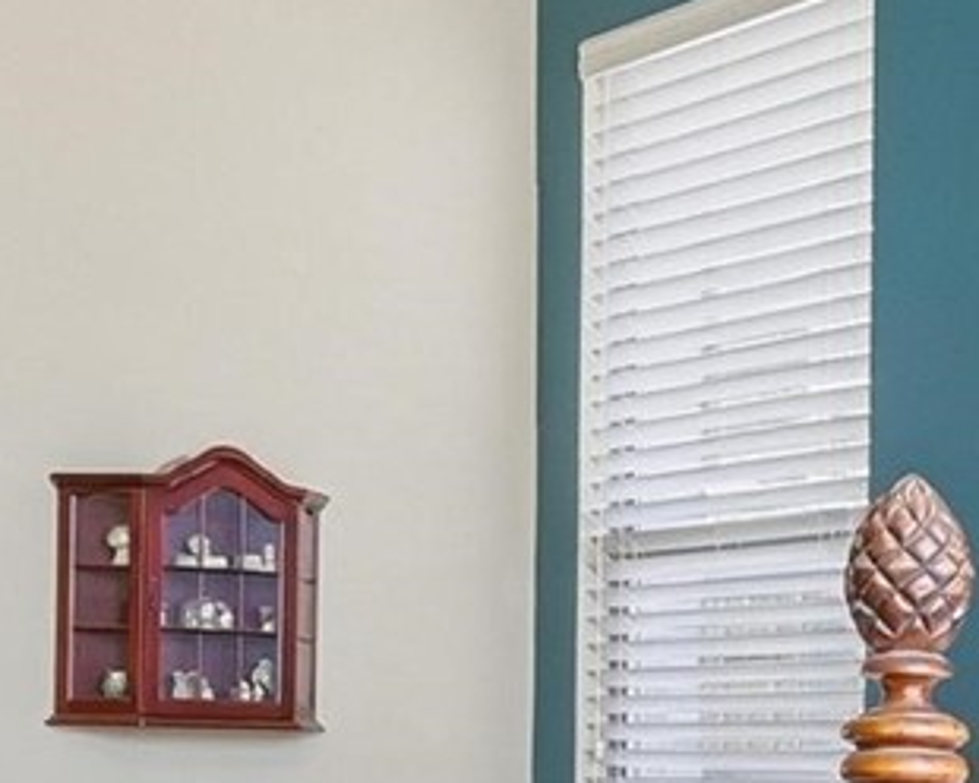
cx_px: 723
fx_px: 2666
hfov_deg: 20.7
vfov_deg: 16.4
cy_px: 792
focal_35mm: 92
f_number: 9
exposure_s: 1/500
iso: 500
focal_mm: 14
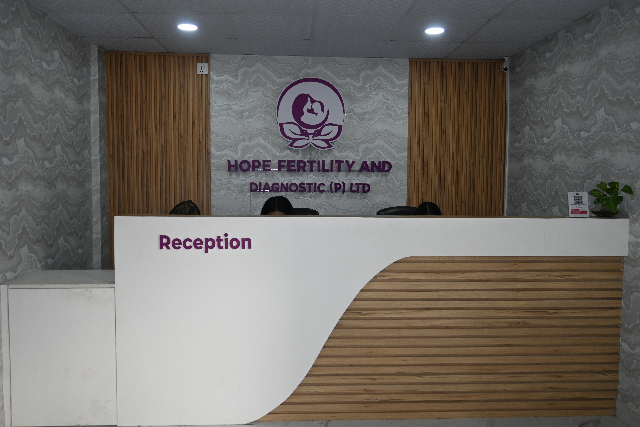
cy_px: 214
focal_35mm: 30
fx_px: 533
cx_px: 320
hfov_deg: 61.9
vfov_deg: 43.6
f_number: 3.8
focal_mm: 20
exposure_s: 1/100
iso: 400
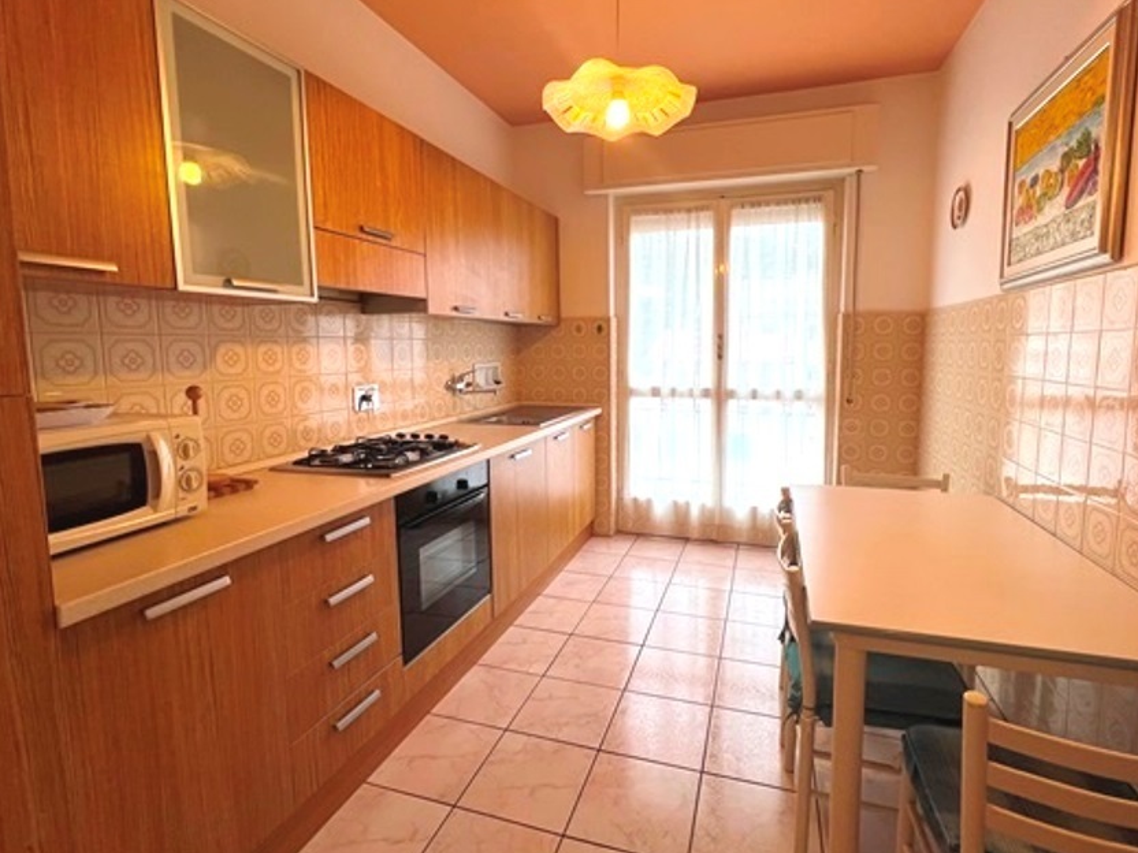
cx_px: 602
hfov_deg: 94.4
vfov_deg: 78.0
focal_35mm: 16
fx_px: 526
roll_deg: +0.2
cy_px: 402
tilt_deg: -6.0
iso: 50
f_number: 1.8
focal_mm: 1.57
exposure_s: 1/100
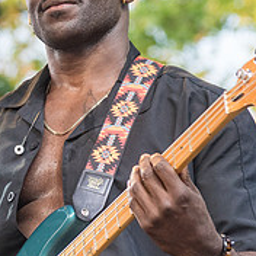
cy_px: 95
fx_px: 3347
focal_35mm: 400
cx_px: -2
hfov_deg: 4.4
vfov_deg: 4.4
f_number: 4.5
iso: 1000
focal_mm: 112
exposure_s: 1/200
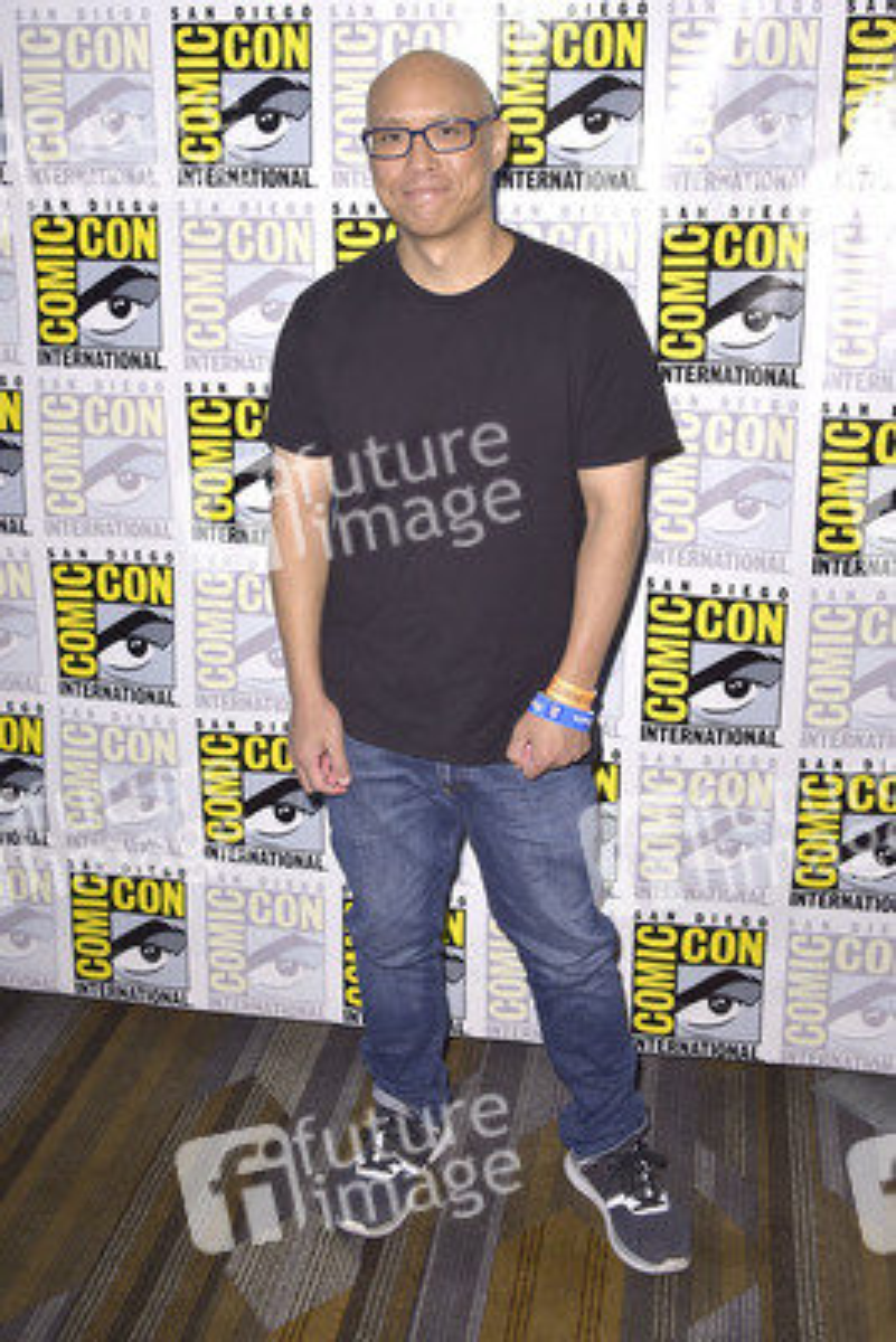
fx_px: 1305
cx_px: 448
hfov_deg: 37.9
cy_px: 671
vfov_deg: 54.4
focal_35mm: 35
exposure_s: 1/250
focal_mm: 35
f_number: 6.3
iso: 1000
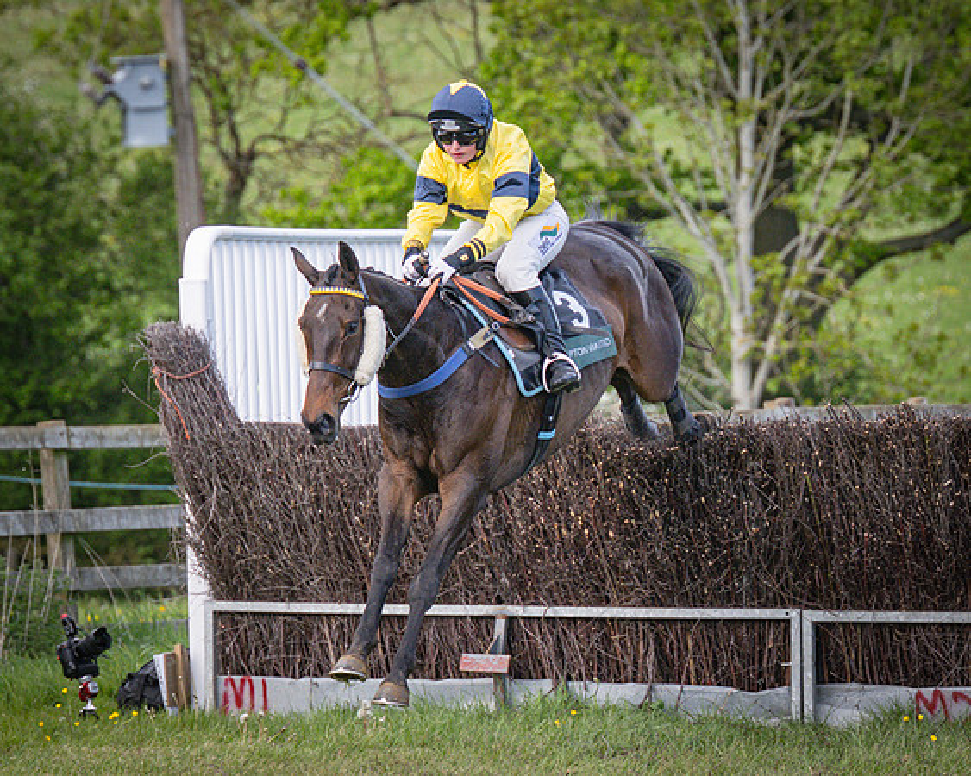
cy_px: 312
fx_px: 10050
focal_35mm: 350
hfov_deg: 5.5
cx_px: 570
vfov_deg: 4.4
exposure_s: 1/2000
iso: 800
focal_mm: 150
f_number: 4
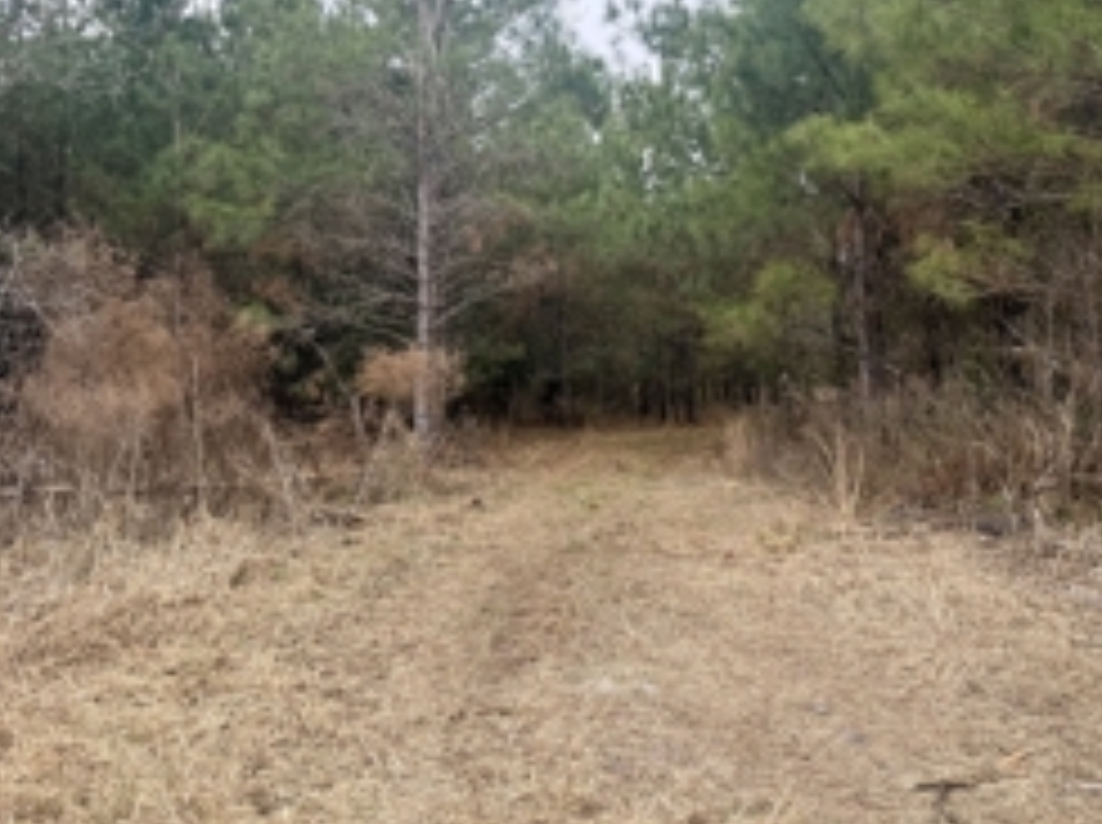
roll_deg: +0.4
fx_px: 1144
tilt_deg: +1.9
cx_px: 614
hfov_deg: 51.3
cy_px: 349
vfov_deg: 39.5
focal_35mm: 36
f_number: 1.78
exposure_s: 1/979
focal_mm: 6.76
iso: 100
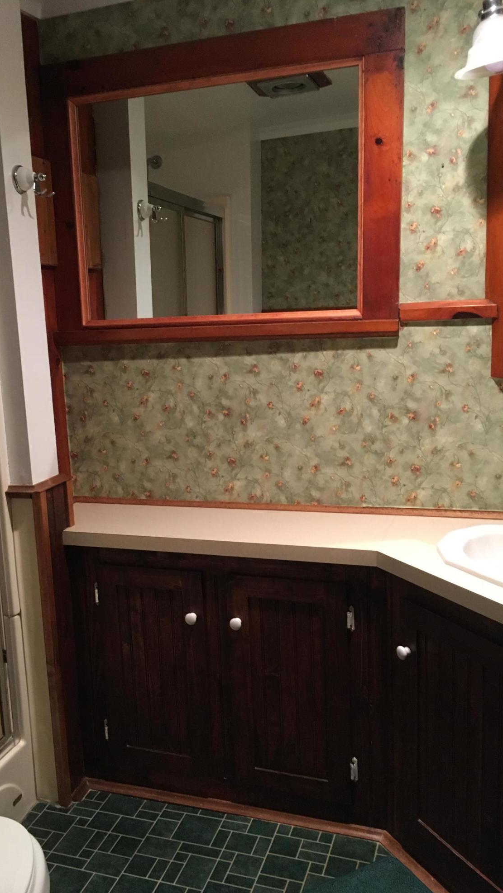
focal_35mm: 32
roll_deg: +2.9
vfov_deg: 61.0
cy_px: 448
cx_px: 216
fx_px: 759
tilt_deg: -11.2
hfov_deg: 36.6
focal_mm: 4.15
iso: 200
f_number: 2.2
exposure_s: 1/17
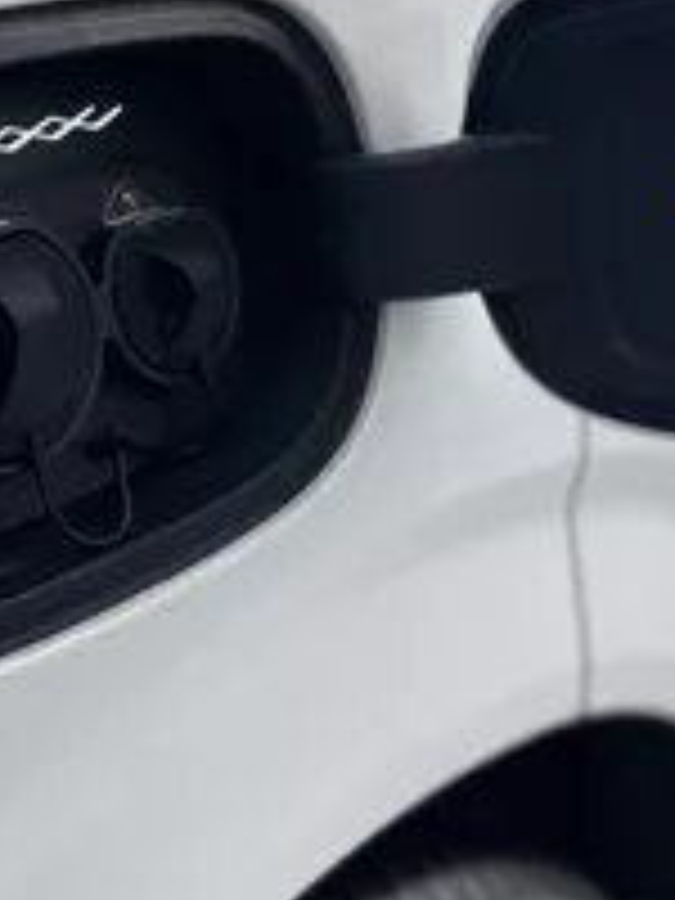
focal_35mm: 64
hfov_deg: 22.9
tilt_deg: -15.9
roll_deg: -1.2
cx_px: 315
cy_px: 164
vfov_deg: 29.5
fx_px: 1664
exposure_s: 1/123
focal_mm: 6.76
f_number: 1.78
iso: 50
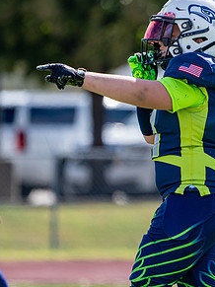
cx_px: 204
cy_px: 131
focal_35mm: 892
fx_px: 7392
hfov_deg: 1.7
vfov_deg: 2.2
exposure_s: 1/2500
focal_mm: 400
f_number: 5.6
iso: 640
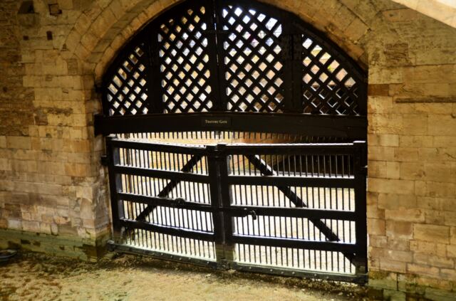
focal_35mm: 48
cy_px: 150
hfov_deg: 41.2
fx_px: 606
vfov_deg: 27.9
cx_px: 228
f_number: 4
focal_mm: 32
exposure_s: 1/30
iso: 100
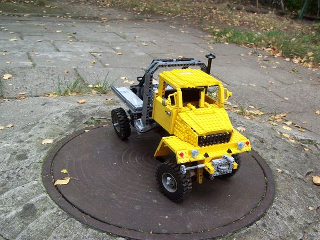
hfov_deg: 46.8
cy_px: 121
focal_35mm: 40
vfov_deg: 36.0
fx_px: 370
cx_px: 165
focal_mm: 6
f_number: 2.7
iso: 80
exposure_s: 1/141
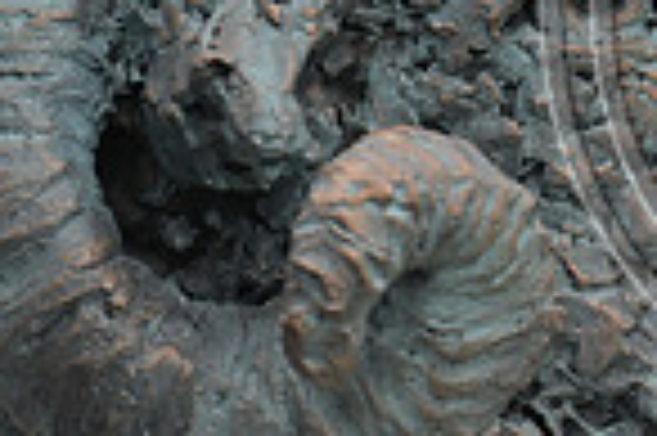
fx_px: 14492
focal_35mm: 795
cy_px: -61
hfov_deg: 2.6
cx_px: 954
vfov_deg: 1.7
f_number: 4
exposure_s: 1/1250
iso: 1100
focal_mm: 200
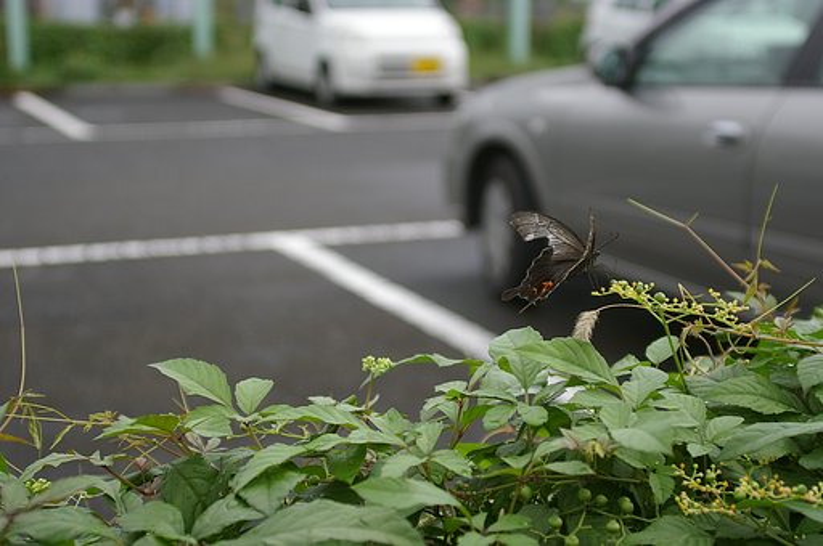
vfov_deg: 22.6
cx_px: 412
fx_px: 1370
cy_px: 273
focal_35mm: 60
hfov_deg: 33.4
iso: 200
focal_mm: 40
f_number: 2.8
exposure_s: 1/1000
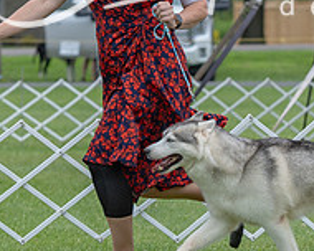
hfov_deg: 4.3
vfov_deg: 3.5
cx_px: 226
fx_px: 4163
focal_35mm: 448
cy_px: 57
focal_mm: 104
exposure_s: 1/1250
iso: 400
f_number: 4.5
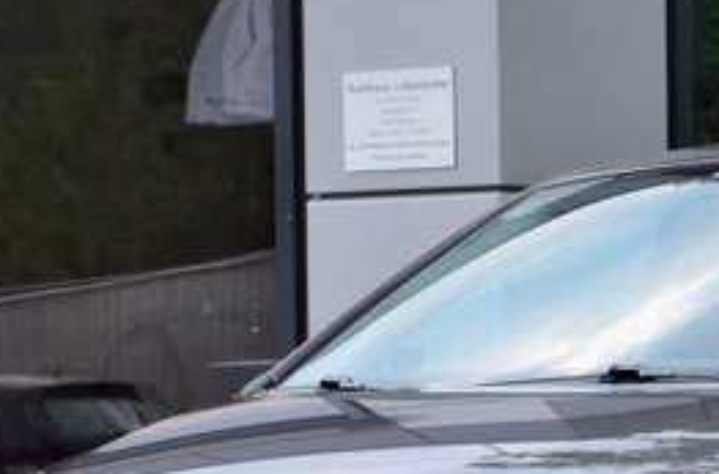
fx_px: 5297
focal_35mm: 266
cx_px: 837
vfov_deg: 5.1
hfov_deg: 7.7
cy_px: 578
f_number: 10
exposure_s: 1/60
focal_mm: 58
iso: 220
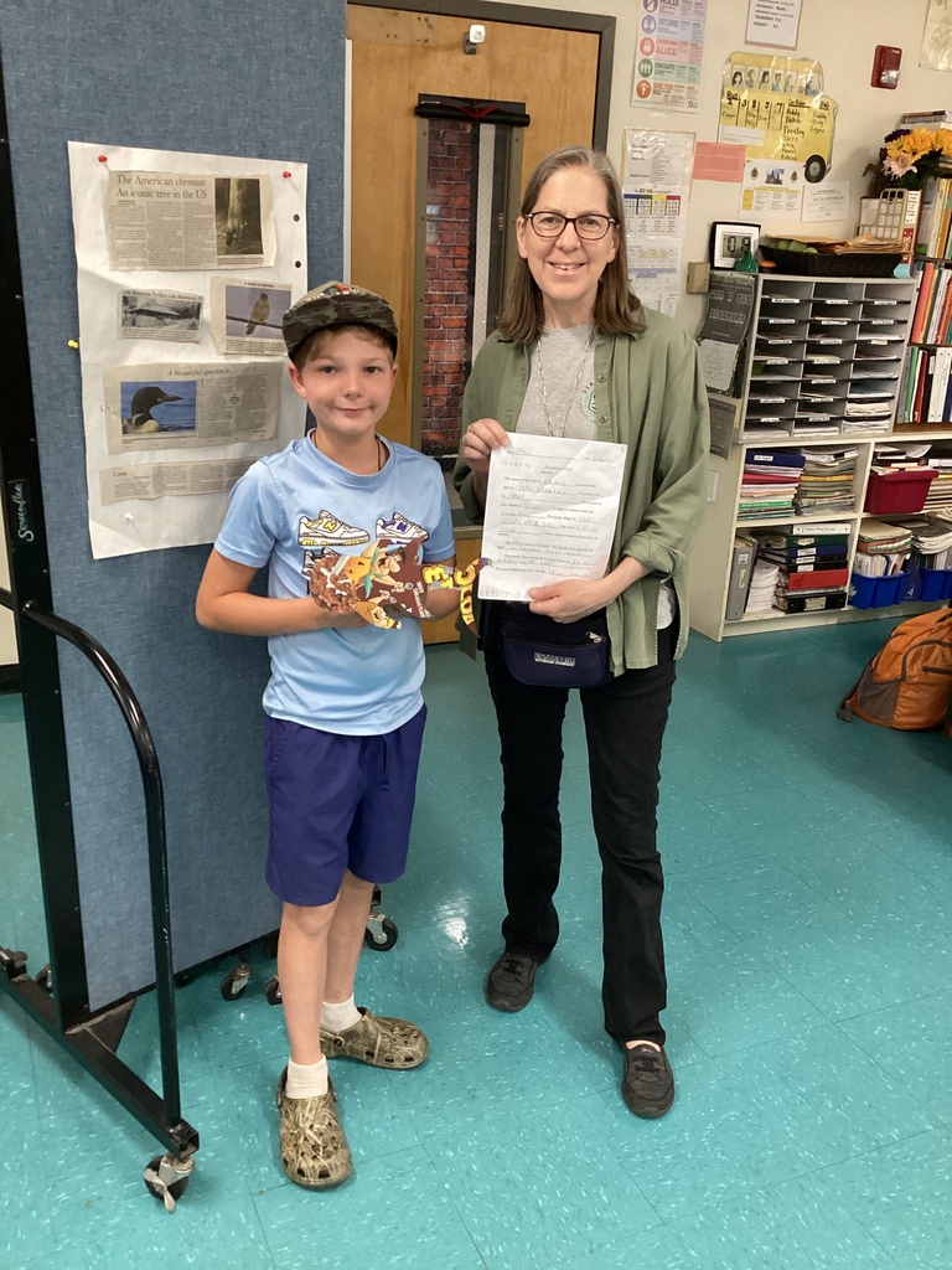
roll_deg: -1.2
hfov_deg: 45.4
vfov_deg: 58.4
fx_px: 1137
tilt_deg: -20.7
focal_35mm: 31
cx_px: 476
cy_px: 635
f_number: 2.4
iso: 320
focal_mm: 3.3
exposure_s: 1/60
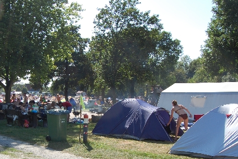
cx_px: 72
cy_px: 110
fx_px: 271
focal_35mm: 41
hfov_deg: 46.4
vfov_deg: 32.3
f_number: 8
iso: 200
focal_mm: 18
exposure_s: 1/250
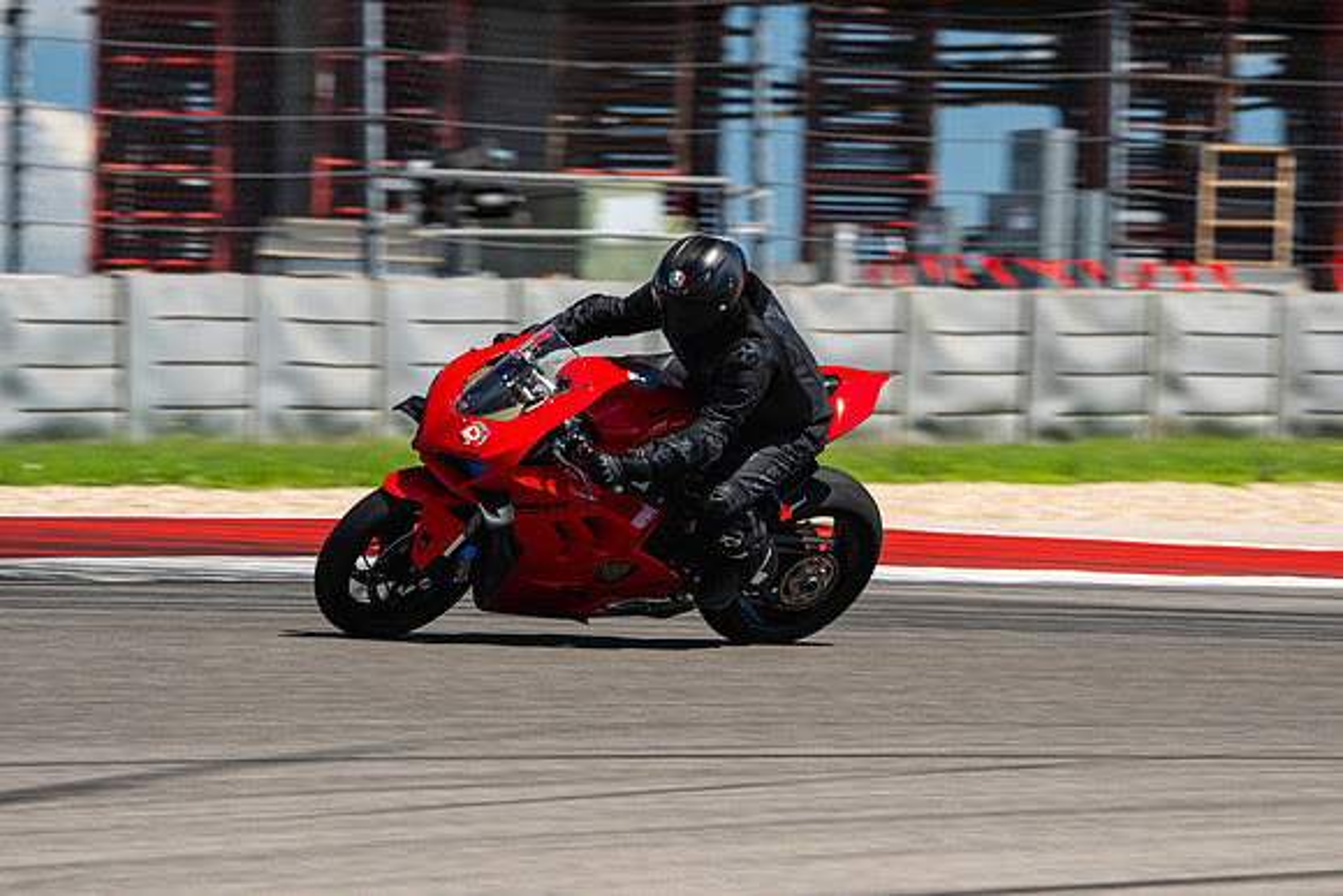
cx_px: 672
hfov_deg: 6.9
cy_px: 448
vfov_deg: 4.6
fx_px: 11194
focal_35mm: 300
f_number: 7.1
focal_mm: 200
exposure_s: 1/200
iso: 160
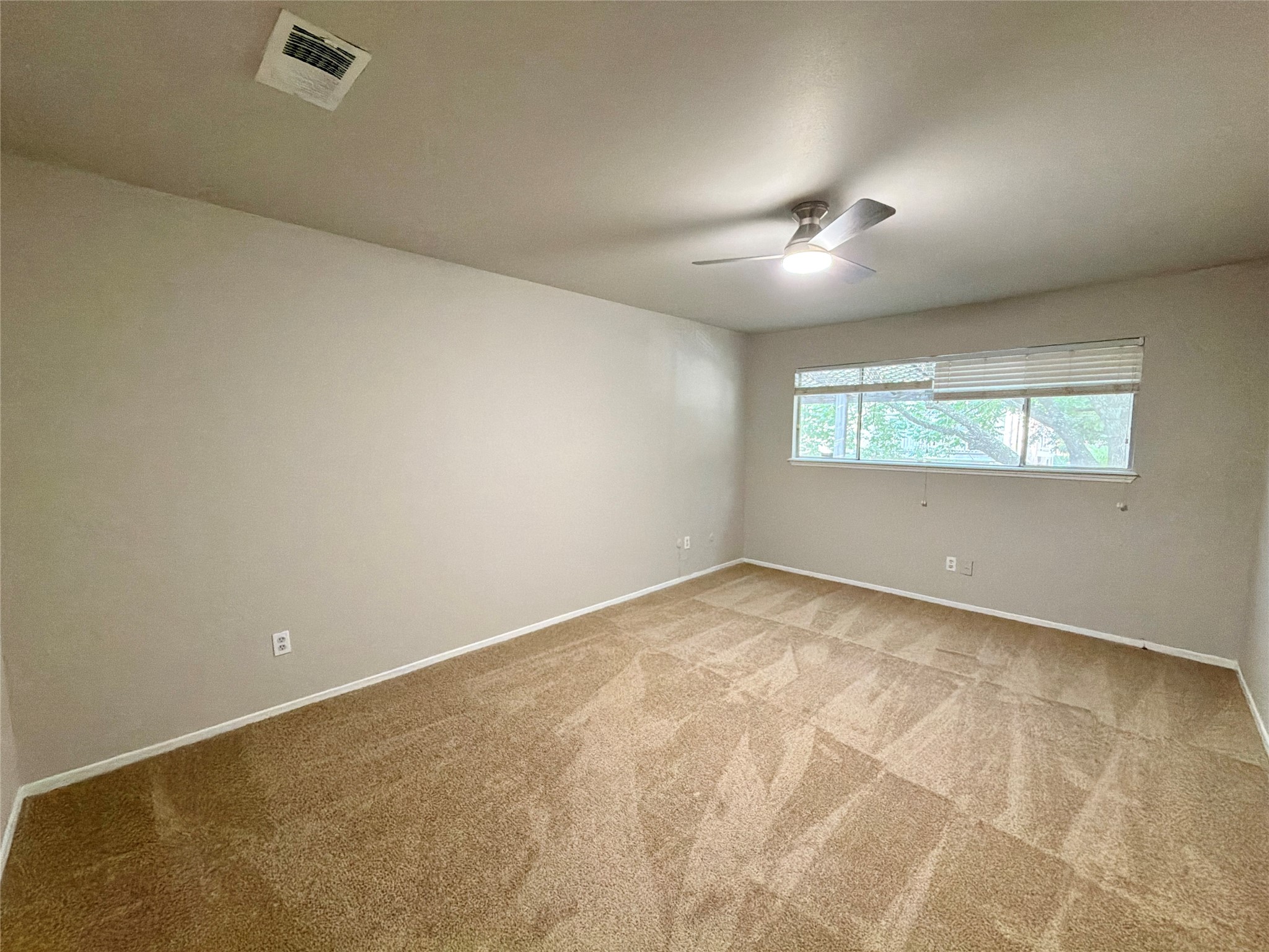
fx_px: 513
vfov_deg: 85.7
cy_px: 476
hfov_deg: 102.1
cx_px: 634
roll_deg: +0.1
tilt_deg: -6.1
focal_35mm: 14
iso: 500
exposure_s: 1/60
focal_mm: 2.22
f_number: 2.2
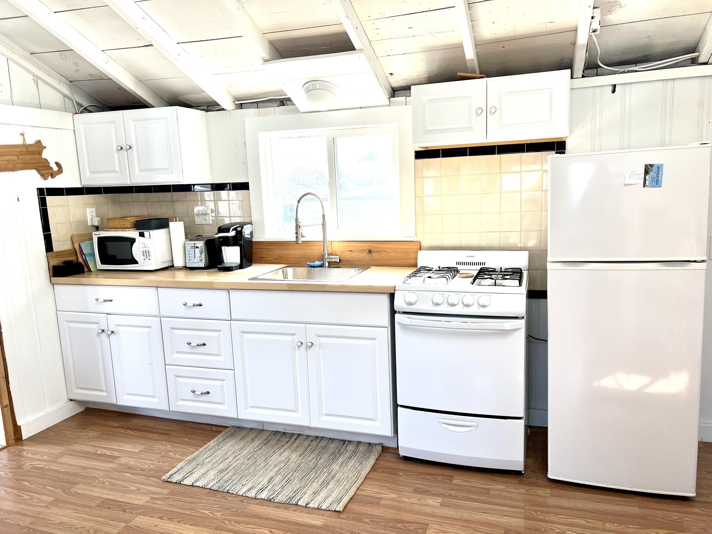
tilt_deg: -9.2
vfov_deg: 53.1
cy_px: 267
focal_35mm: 26
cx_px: 356
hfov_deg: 67.3
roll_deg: +2.6
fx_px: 535
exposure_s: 1/187
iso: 40
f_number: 1.5
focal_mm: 5.7
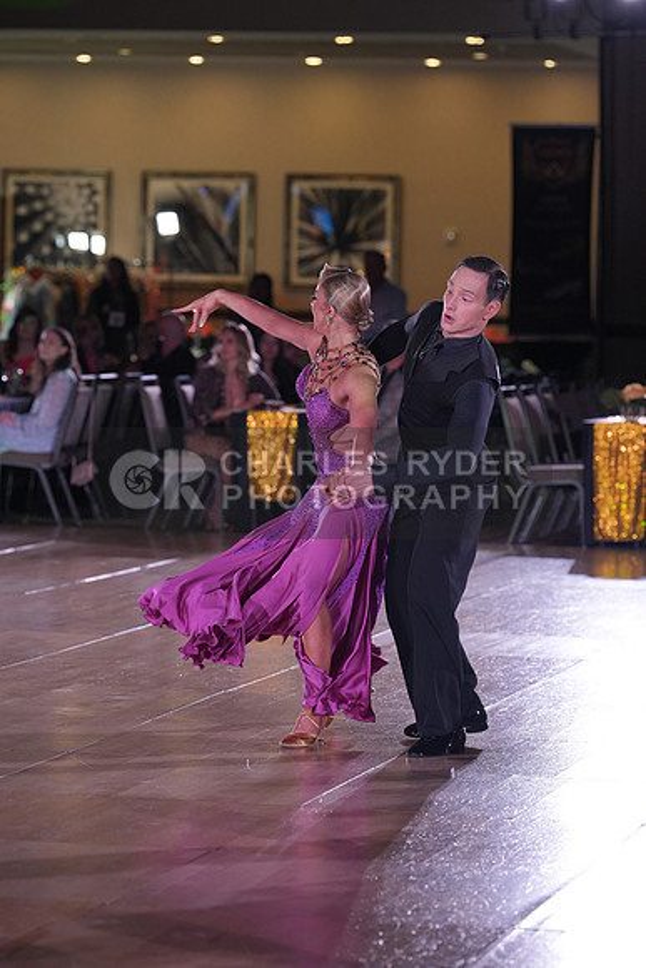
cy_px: 484
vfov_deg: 13.7
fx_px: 4035
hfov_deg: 9.2
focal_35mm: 150
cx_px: 323
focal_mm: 150
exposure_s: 1/400
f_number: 4
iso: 1000
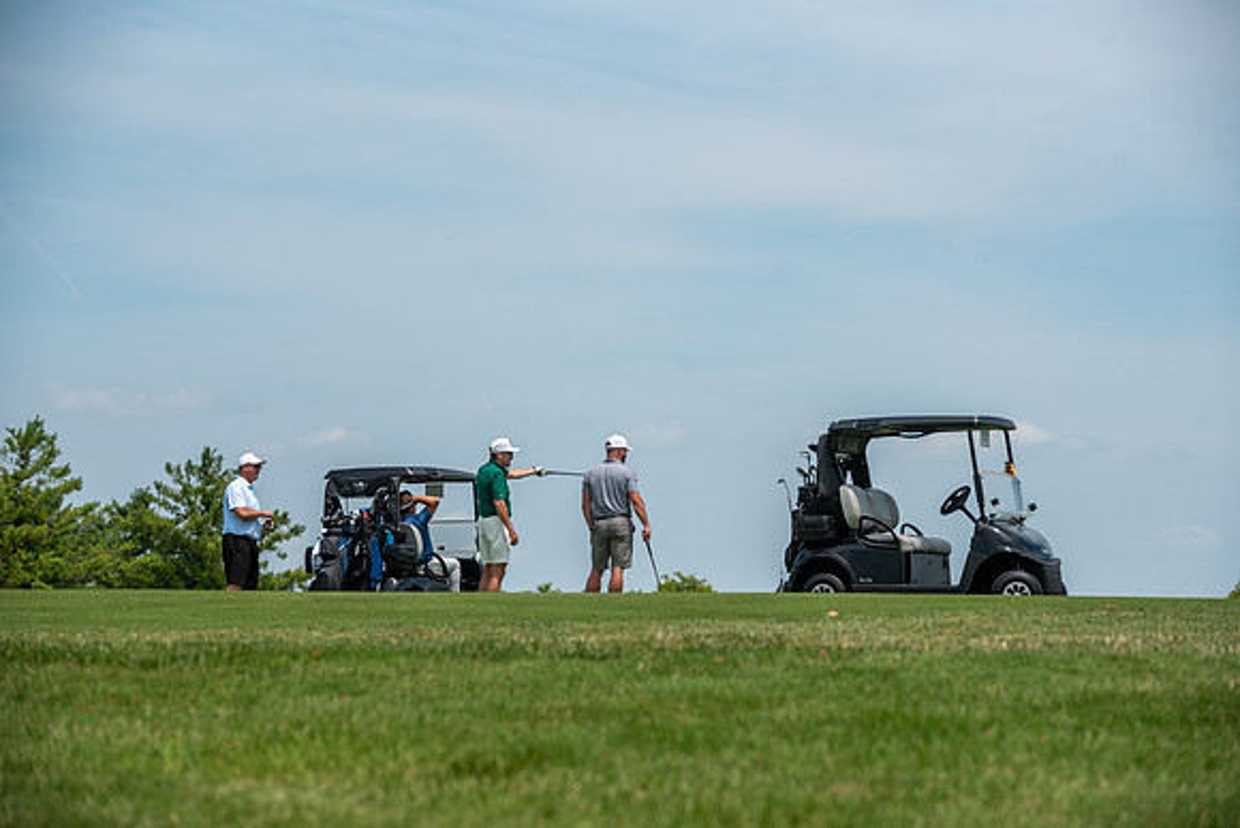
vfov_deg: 11.4
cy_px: 414
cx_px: 620
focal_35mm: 120
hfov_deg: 17.1
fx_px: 4134
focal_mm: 120
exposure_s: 1/2500
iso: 250
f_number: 5
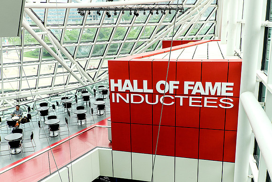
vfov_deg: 37.9
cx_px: 136
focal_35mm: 35
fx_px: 264
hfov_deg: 54.4
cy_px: 91
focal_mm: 23.3
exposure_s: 1/120
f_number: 5.6
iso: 400
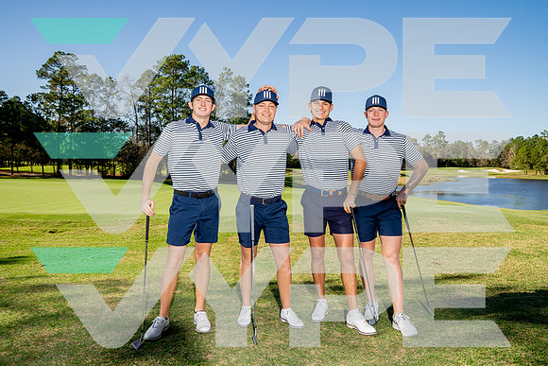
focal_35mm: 26
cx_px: 274
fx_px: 396
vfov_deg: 49.6
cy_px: 183
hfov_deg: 69.4
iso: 100
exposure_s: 1/250
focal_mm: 26
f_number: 8
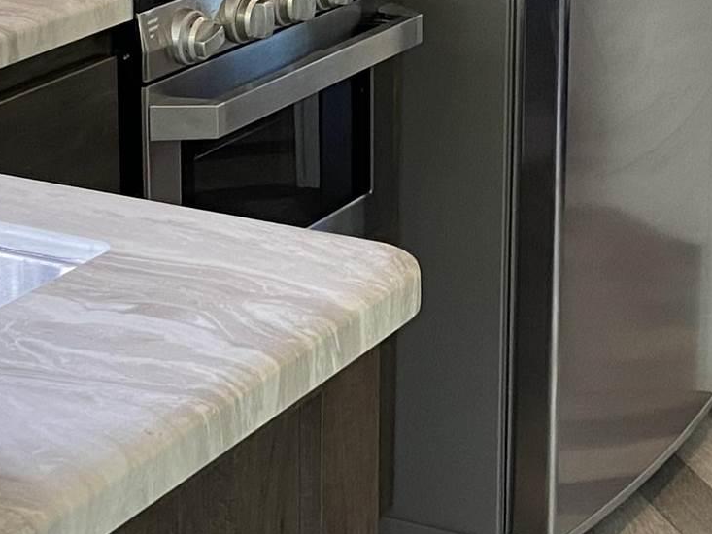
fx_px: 2242
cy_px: -22
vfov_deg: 13.4
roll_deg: -0.4
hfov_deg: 18.0
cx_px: 436
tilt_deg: -12.7
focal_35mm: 109
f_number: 1.8
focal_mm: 4.25
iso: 125
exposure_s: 1/86
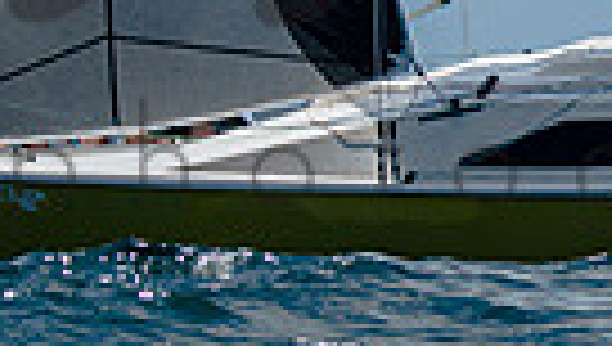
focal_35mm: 1098
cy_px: -100
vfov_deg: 1.1
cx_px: 1126
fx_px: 17846
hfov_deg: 2.0
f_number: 5
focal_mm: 150
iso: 200
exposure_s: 1/2000
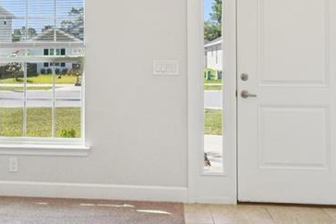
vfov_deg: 29.4
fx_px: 420
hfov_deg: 43.1
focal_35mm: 45
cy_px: 61
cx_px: 115
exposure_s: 1/125
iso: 400
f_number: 8
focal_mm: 16
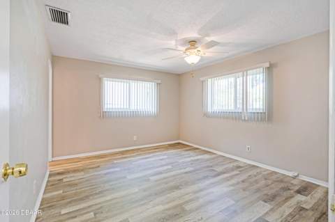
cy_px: 111
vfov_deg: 71.9
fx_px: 153
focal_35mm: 16
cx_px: 168
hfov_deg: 95.0
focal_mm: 11
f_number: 9
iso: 250
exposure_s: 1/40
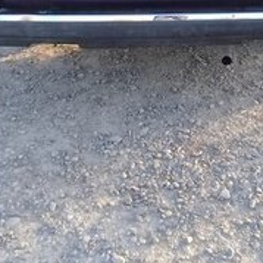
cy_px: -60
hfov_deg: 22.7
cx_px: 160
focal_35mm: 76
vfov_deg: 21.1
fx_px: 653
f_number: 2.2
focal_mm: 3.3
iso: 50
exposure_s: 1/122
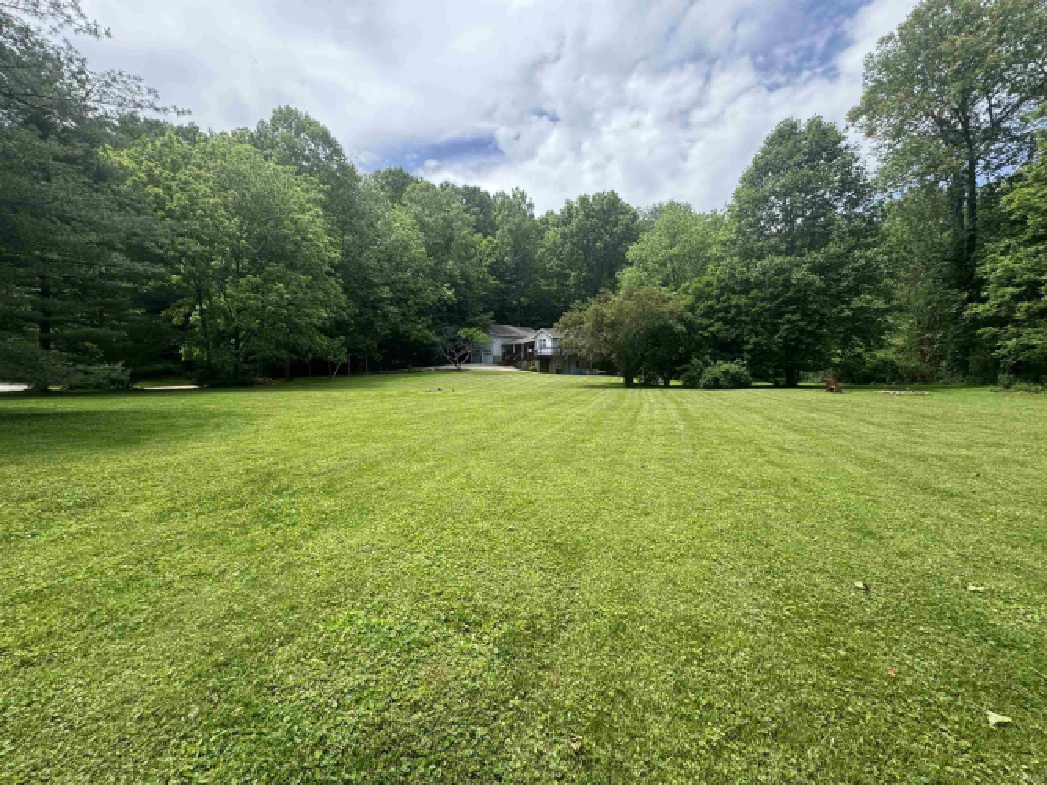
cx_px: 524
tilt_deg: -3.8
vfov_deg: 85.7
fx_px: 423
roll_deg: -0.9
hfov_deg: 102.1
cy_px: 392
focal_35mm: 14
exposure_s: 1/561
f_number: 2.2
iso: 40
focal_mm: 2.22
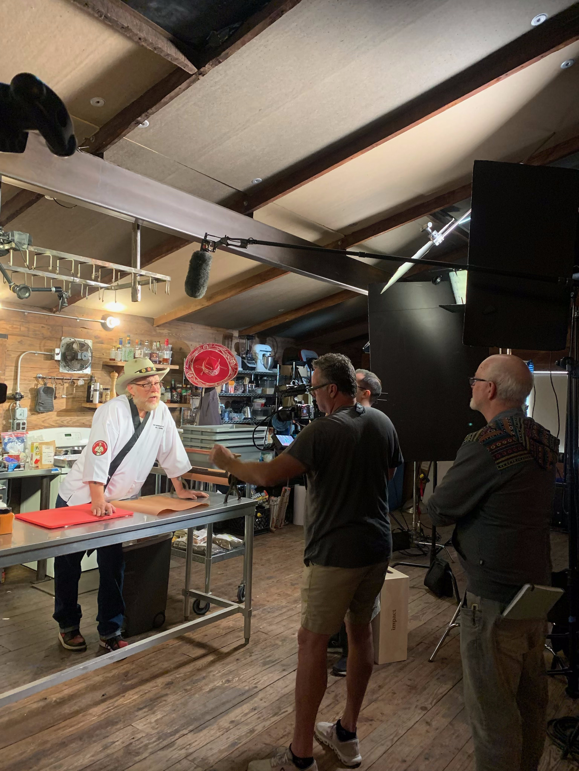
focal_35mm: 26
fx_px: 580
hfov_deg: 53.1
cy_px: 386
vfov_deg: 67.3
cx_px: 290
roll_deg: -1.9
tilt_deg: +3.4
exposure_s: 1/30
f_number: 1.8
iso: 400
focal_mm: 4.25
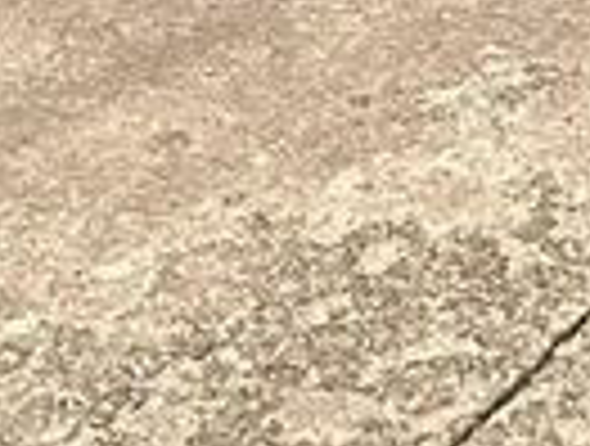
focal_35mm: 187
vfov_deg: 7.0
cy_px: -955
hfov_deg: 10.2
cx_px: 851
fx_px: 3196
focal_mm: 6.86
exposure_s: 1/36
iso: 1000
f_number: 1.78
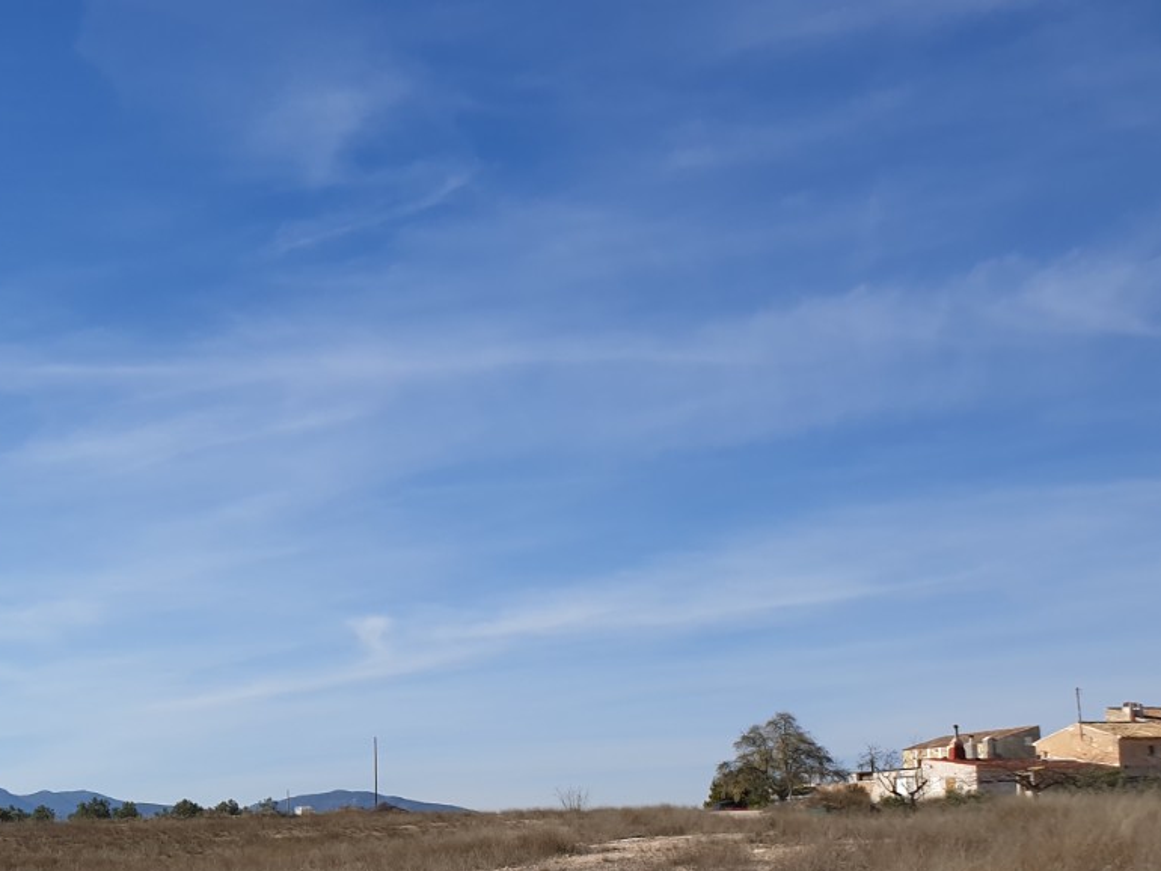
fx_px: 1812
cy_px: 711
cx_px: -23
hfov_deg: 32.4
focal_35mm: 54
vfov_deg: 26.5
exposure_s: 1/2331
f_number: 2.4
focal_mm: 4.3
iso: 50
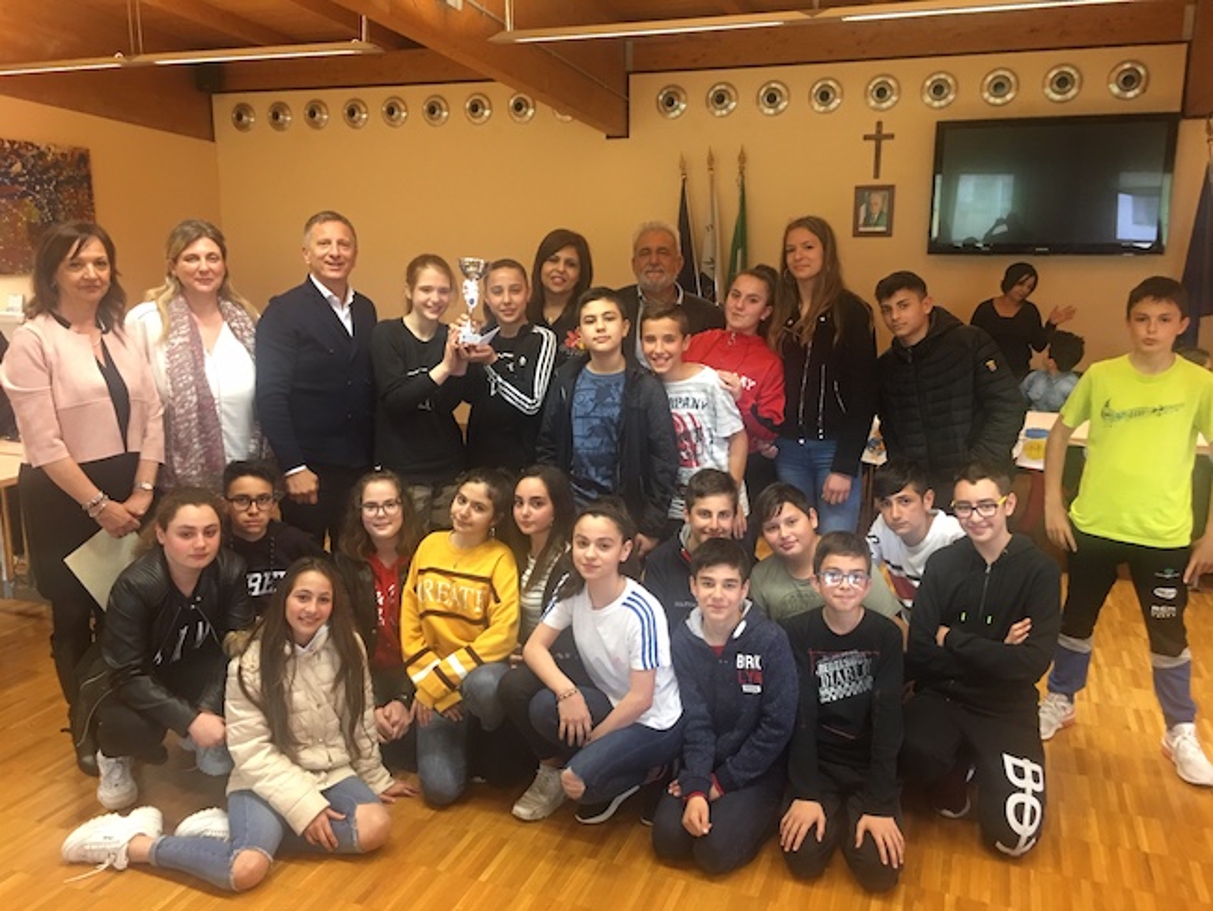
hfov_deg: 61.6
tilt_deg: -10.5
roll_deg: +0.0
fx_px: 1017
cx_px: 606
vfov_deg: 48.3
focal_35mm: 29
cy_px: 456
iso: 100
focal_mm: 4.15
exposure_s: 1/17
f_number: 2.2
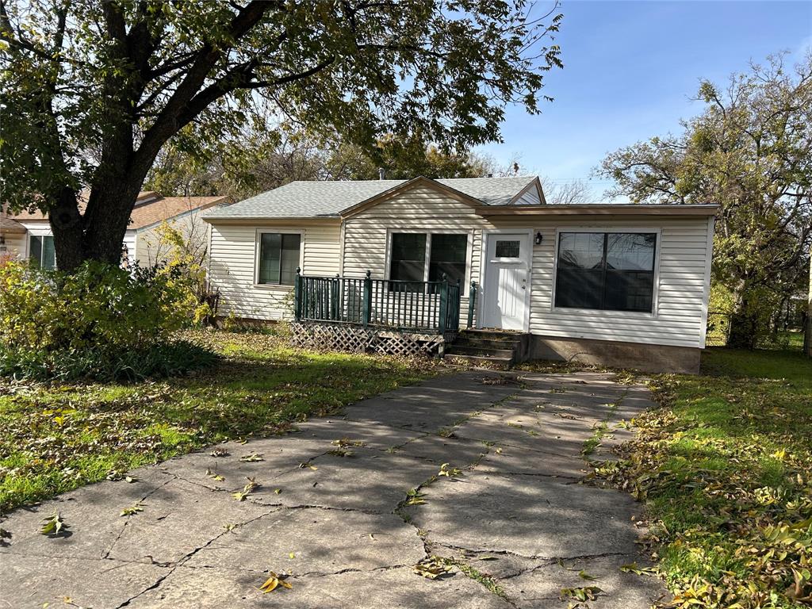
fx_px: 610
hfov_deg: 67.3
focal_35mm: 26
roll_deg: -2.6
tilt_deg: -1.7
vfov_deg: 53.1
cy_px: 304
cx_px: 406
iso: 50
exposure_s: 1/2208
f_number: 1.5
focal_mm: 5.7
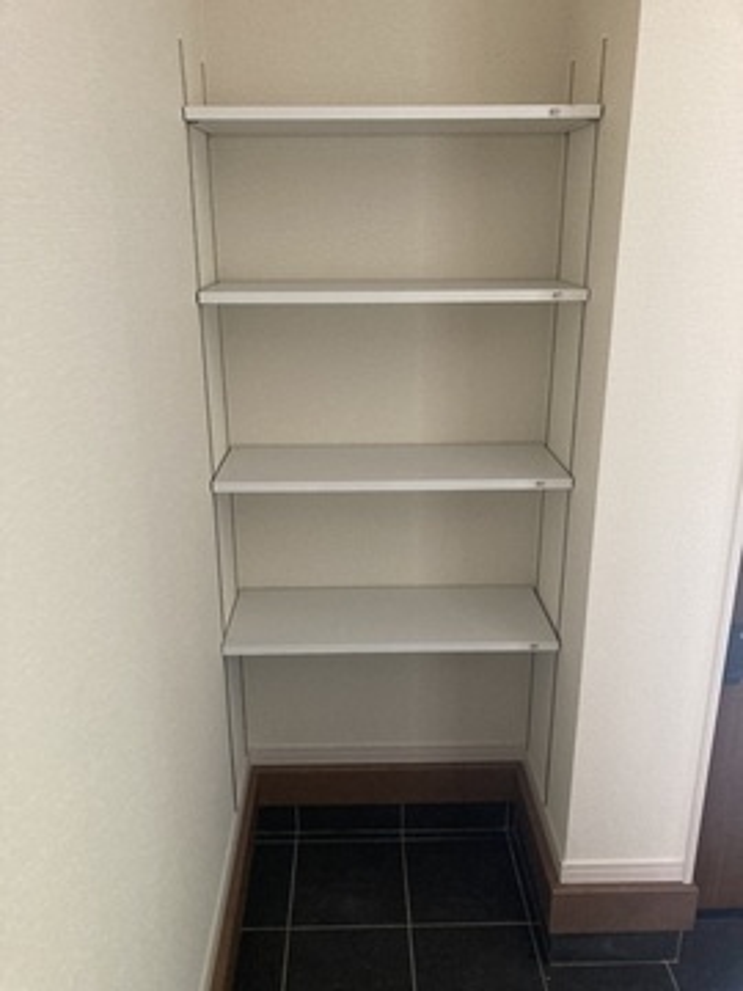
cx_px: 372
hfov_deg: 49.7
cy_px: 496
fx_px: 801
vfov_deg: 63.4
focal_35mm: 28
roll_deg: +0.2
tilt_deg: -17.0
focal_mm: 3.99
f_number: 1.8
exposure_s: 1/30
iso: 320
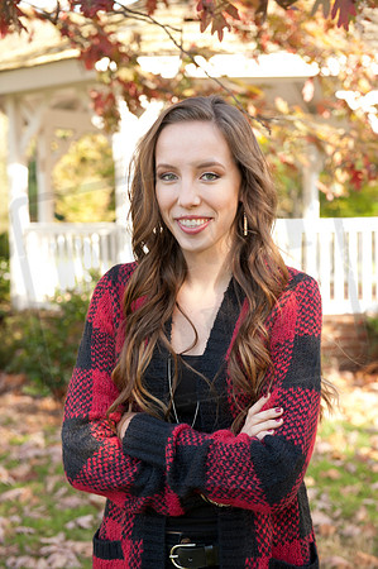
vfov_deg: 33.4
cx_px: 189
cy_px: 284
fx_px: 947
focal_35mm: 60
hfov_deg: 22.6
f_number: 4.5
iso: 125
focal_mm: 60
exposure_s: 1/60
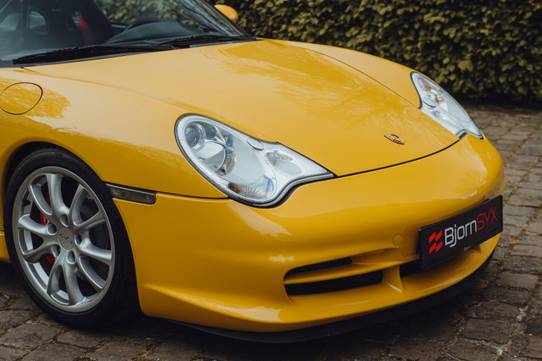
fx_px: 873
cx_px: 273
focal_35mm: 58
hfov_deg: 34.5
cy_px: 183
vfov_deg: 23.4
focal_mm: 55
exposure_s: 1/250
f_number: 4.5
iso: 200
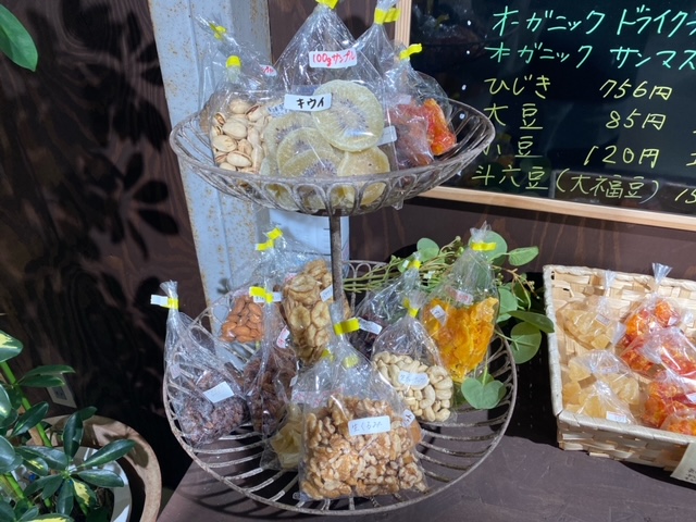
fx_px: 523
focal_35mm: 26
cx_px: 348
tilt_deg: -35.1
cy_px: 261
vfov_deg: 53.1
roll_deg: -0.7
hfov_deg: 67.3
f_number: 1.8
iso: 100
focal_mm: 4.25
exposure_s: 1/120
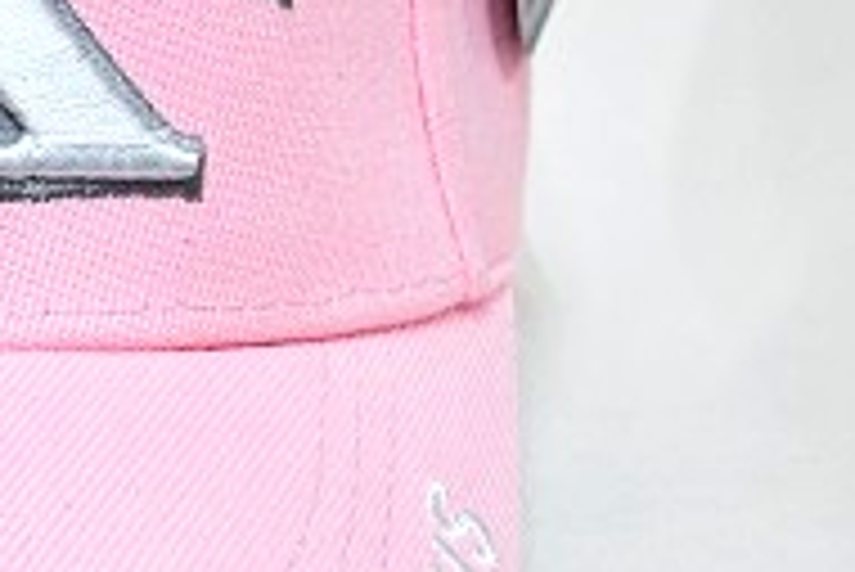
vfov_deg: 9.7
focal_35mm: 142
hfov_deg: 14.1
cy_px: 135
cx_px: -140
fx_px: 3375
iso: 320
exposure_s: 1/125
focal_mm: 28
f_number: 5.6
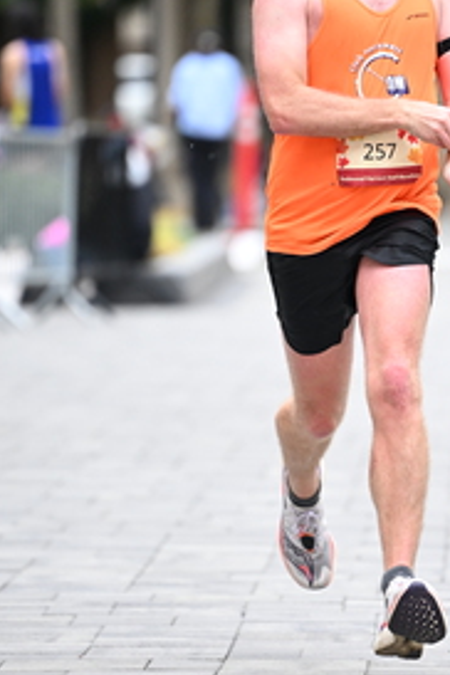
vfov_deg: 5.4
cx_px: 352
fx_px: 7181
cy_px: 309
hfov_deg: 3.6
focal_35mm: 383
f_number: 2.8
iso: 1600
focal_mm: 190
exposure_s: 1/1250
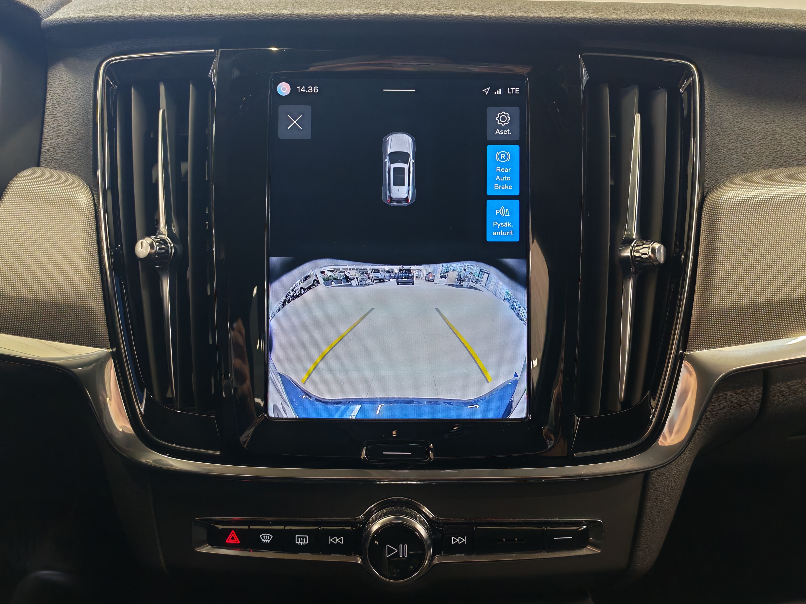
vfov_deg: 46.8
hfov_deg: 60.0
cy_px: 302
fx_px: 699
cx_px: 403
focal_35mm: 30
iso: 775
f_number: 1.9
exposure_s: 1/50
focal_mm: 6.12
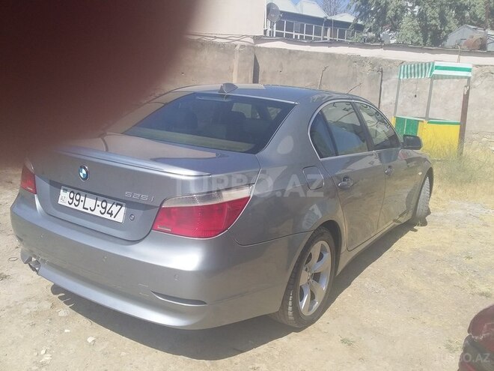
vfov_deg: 45.4
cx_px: 247
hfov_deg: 58.4
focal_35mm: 31
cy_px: 186
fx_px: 442
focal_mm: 3.3
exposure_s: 1/1285
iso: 40
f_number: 2.2
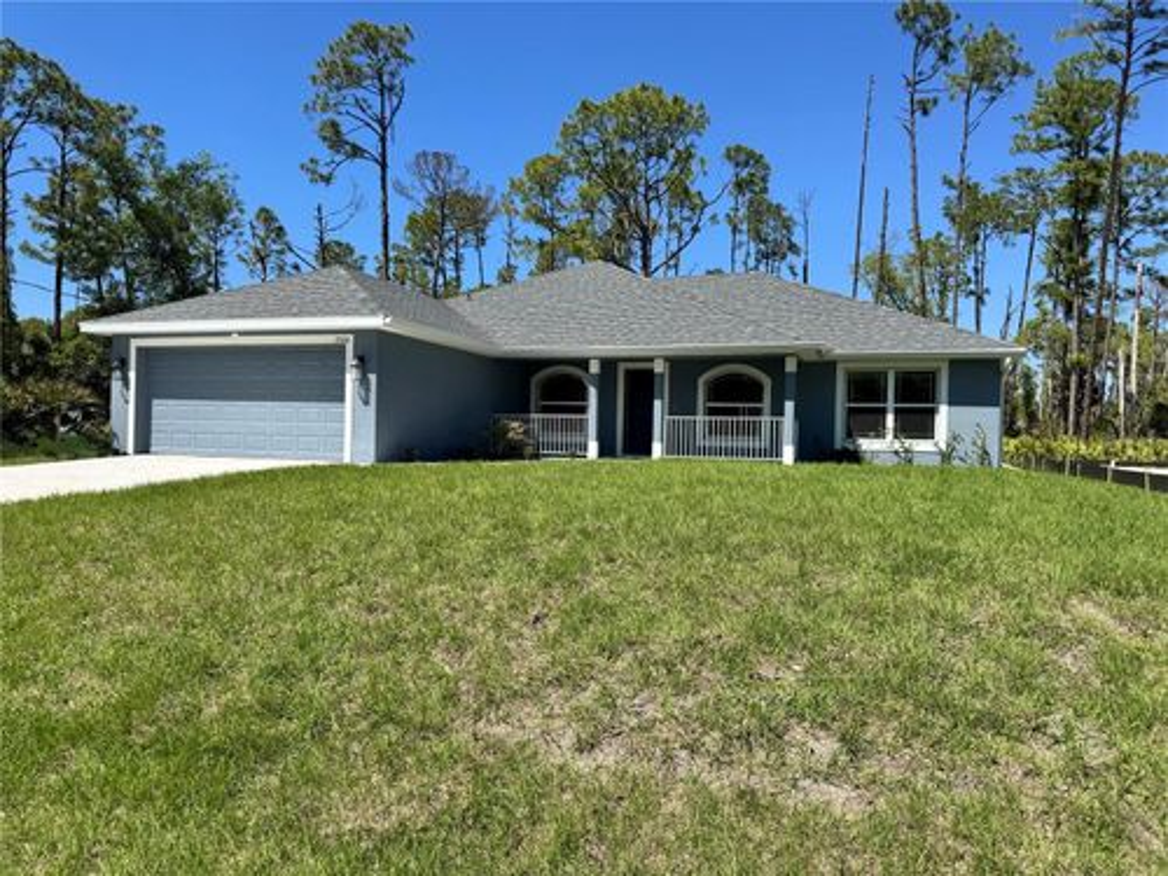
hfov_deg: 71.6
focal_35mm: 24
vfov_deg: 56.8
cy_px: 438
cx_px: 584
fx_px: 810
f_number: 1.78
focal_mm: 6.76
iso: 80
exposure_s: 1/4049
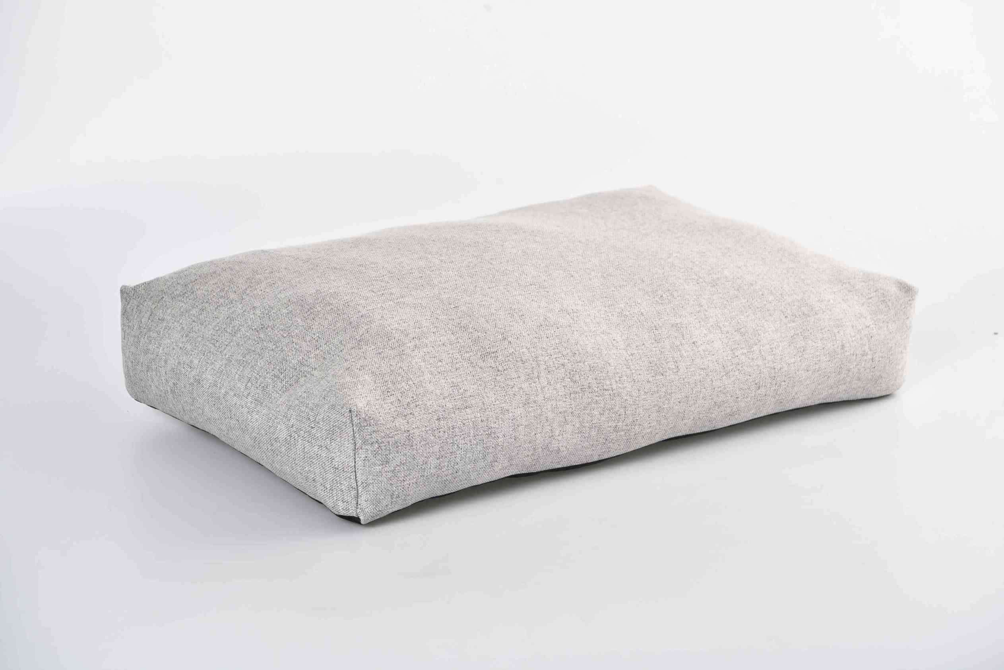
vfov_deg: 19.5
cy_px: 335
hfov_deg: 28.8
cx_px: 502
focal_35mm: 70
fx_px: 1953
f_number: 10
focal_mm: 70
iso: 320
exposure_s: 1/125
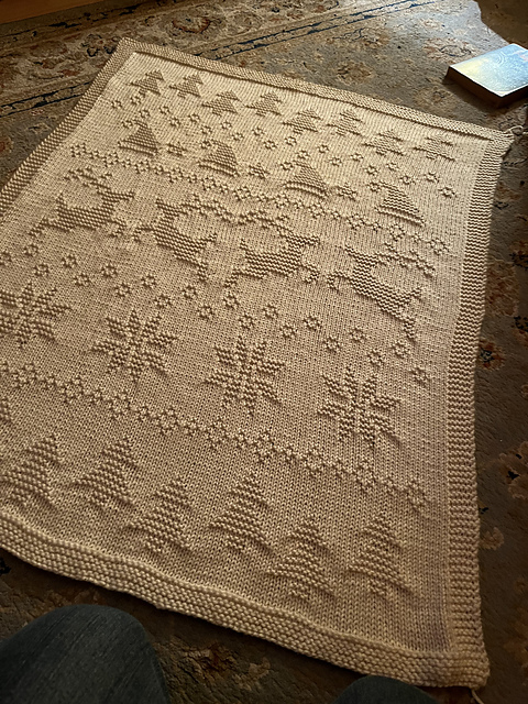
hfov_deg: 53.1
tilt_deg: -56.4
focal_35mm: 26
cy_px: 352
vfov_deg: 67.3
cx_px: 264
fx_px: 529
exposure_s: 1/33
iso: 640
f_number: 1.6
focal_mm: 5.1
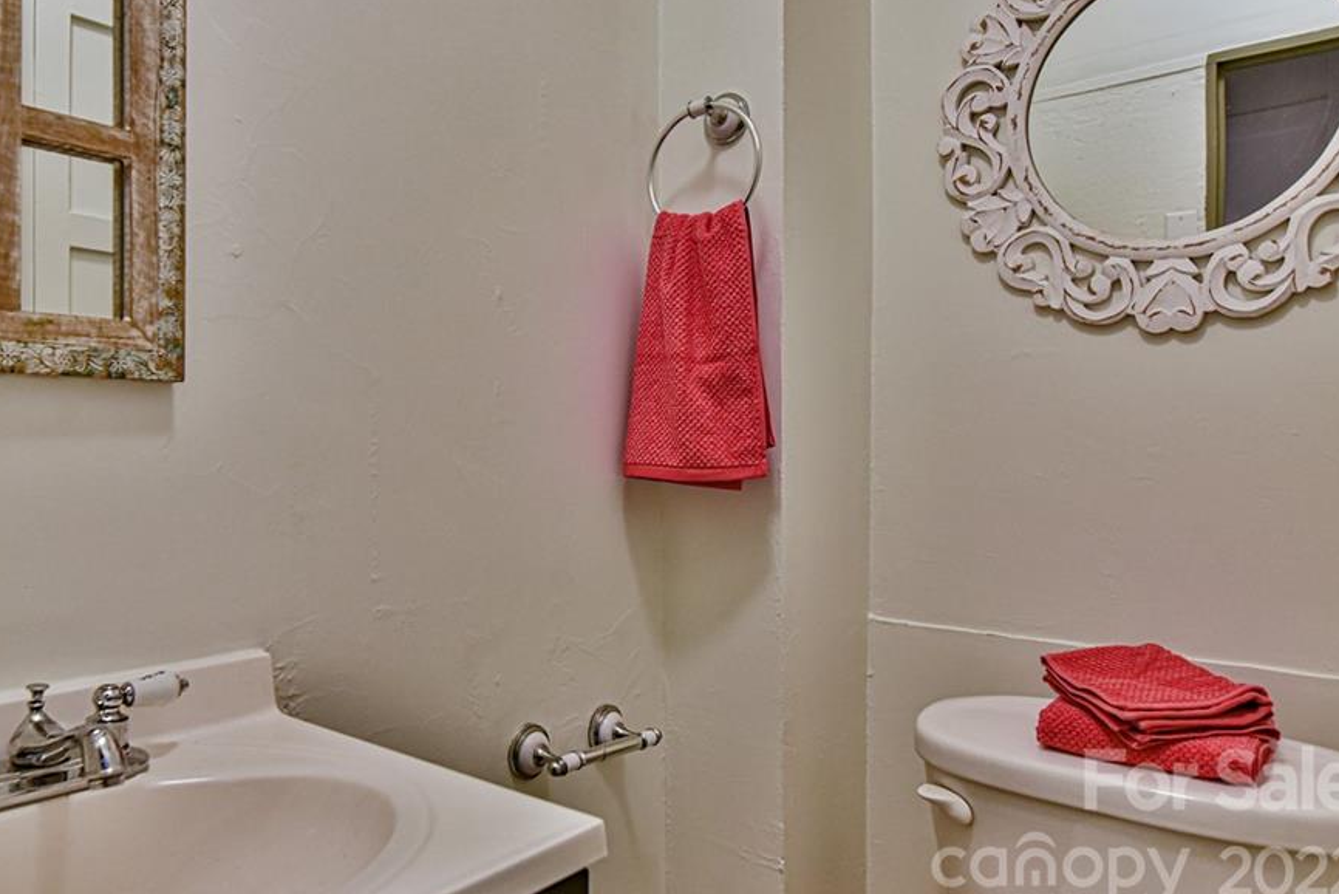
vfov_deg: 49.6
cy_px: 445
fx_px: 967
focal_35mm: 26
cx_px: 603
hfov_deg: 69.2
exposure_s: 1/125
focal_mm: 22
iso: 1600
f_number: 5.6
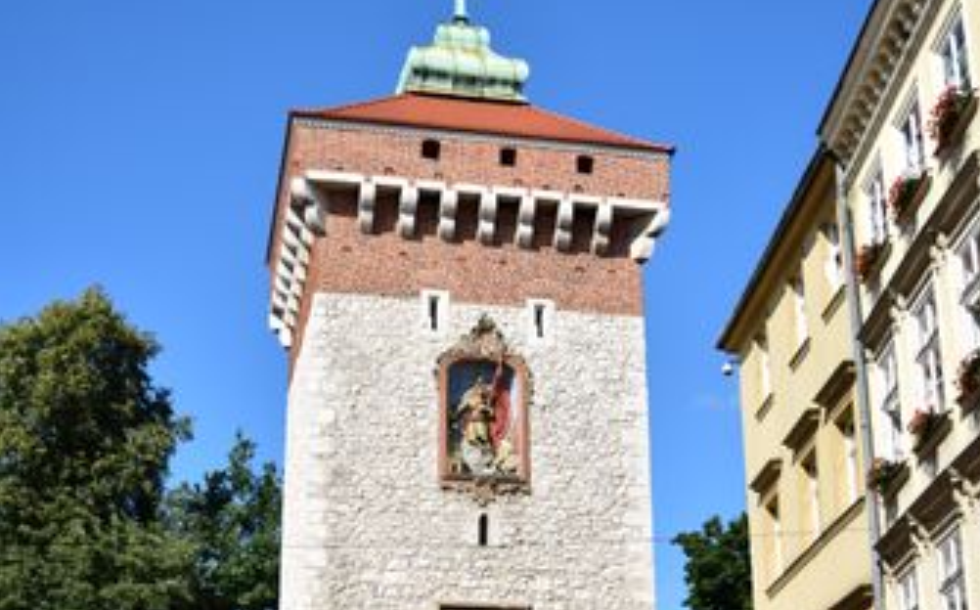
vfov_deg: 21.2
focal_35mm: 61
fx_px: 1628
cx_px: 494
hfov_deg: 33.5
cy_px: 411
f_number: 4.5
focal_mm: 26
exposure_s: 1/1250
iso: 125
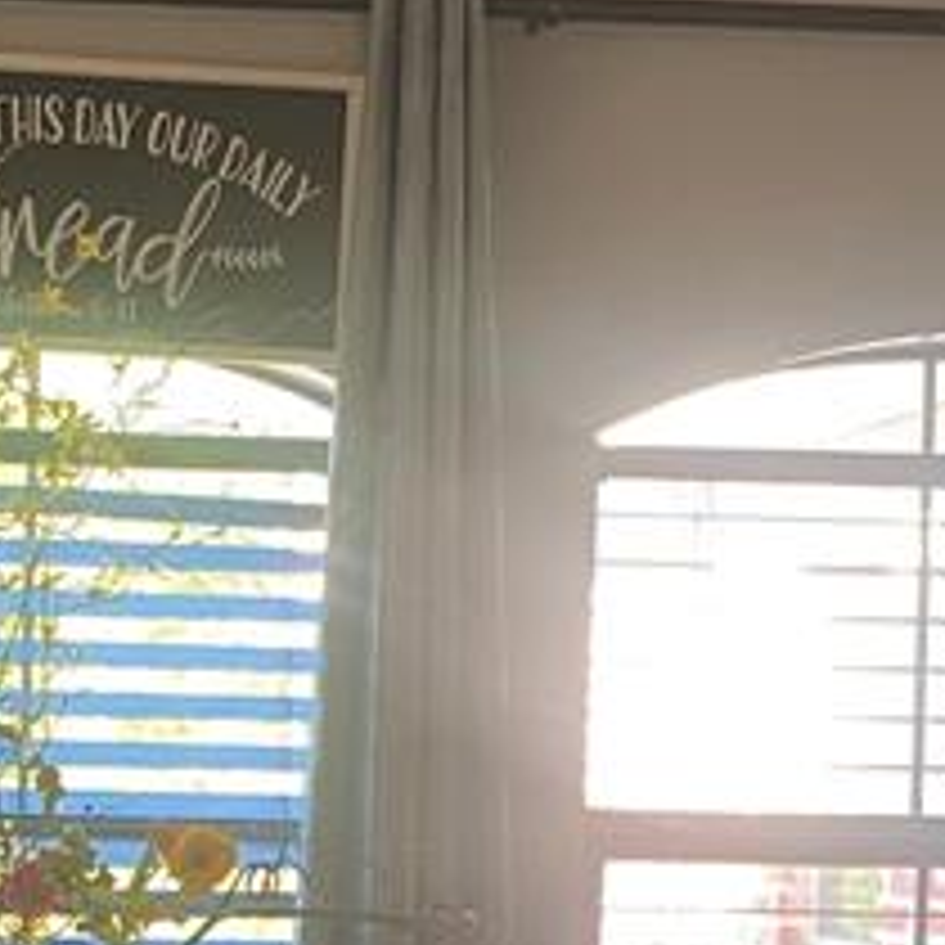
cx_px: 112
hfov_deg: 15.4
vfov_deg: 15.1
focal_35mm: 112
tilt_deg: -4.0
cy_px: 1048
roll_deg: -0.9
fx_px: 3459
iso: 200
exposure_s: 1/60
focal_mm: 4.25
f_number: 1.8
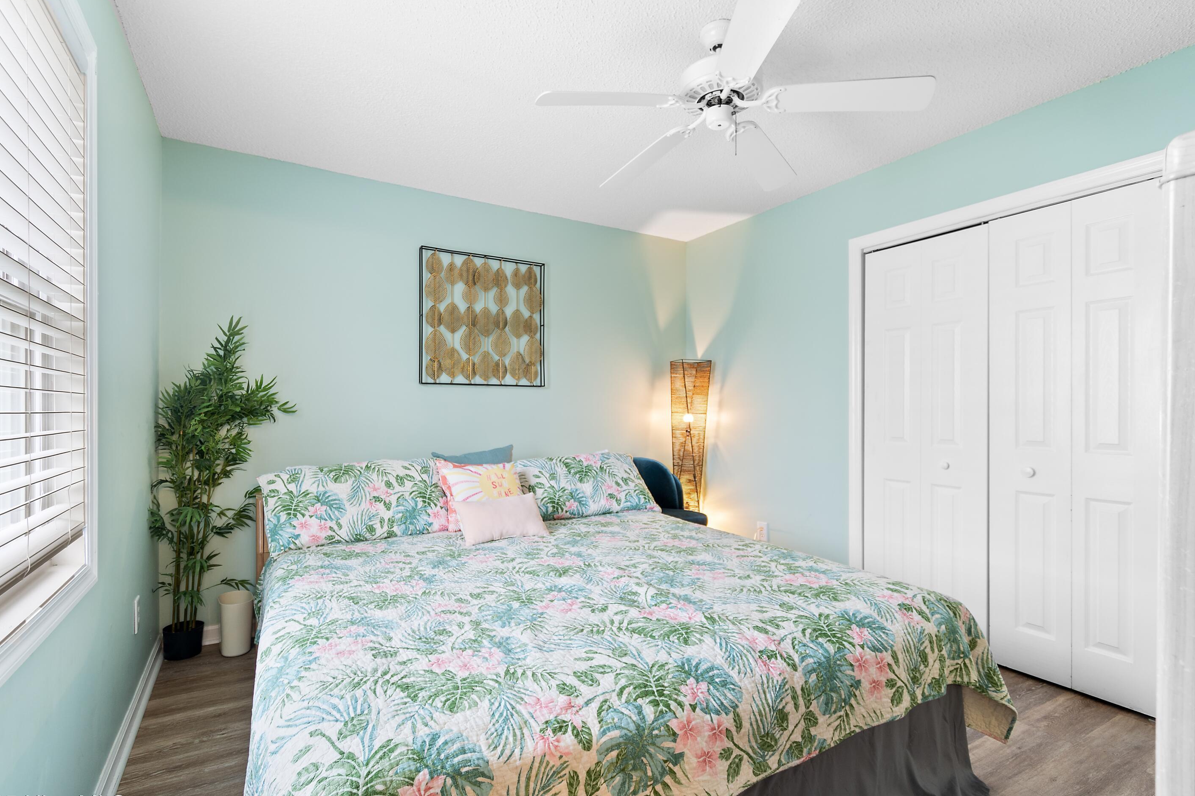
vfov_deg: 73.7
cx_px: 582
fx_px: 531
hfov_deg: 96.7
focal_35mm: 16
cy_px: 419
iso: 100
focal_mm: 10
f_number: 4.5
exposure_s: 1/3
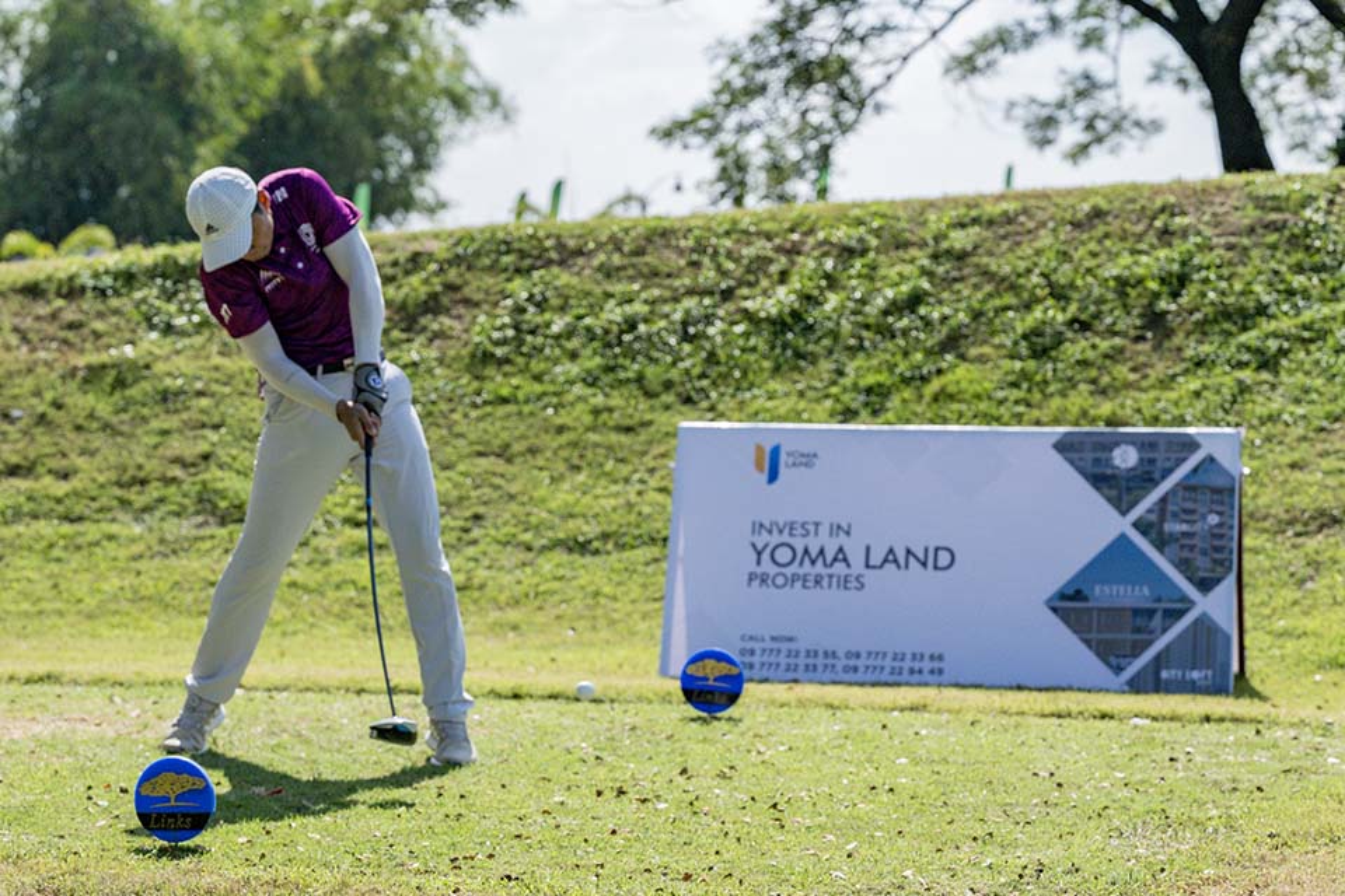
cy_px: 448
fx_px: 3250
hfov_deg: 23.4
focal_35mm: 87
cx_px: 672
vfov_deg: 15.7
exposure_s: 1/5000
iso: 250
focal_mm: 87
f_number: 4.5
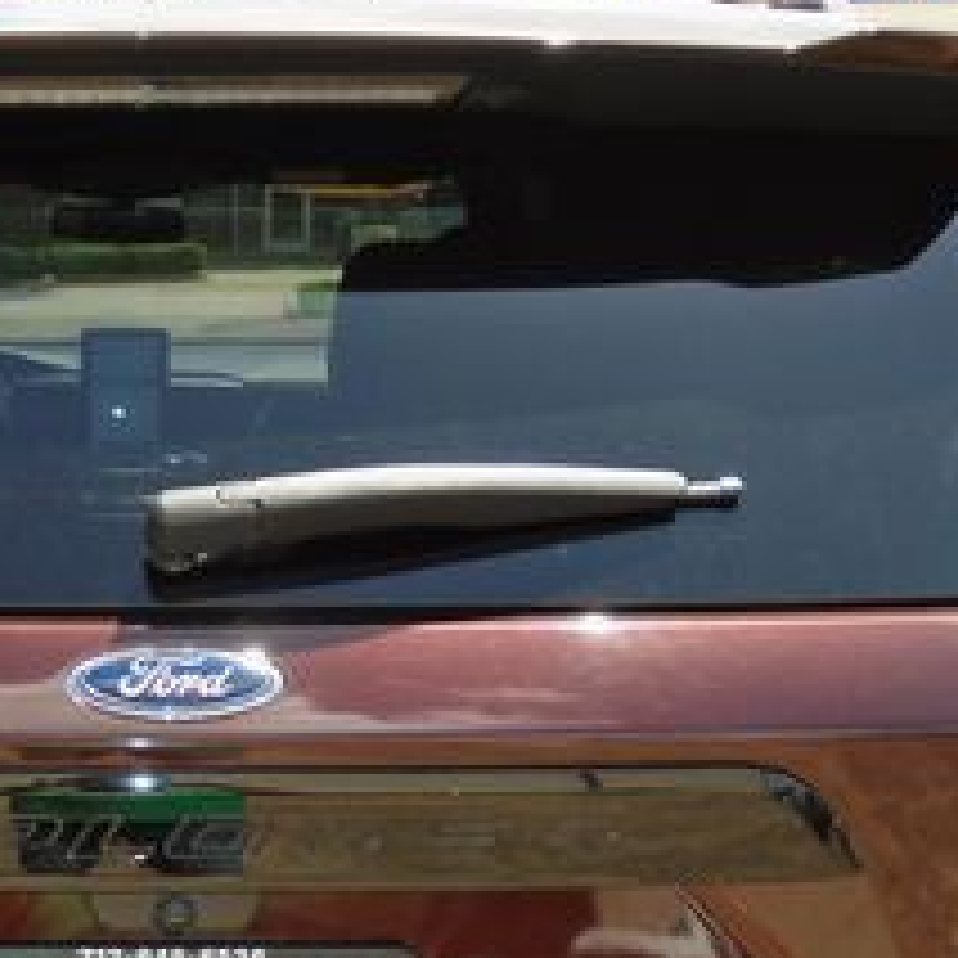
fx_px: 2160
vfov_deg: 24.3
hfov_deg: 24.3
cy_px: 868
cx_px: 99
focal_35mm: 69
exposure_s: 1/400
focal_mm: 4.6
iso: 100
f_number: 3.2
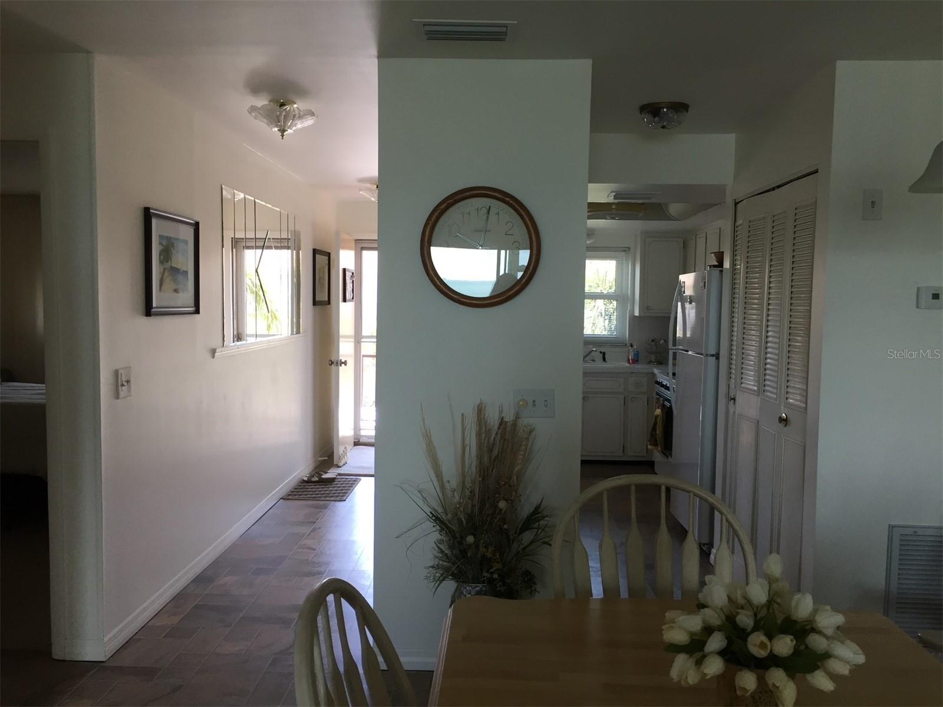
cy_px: 354
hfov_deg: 61.7
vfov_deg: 48.2
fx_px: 790
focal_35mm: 29
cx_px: 472
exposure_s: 1/30
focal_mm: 4.15
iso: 32
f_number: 2.2
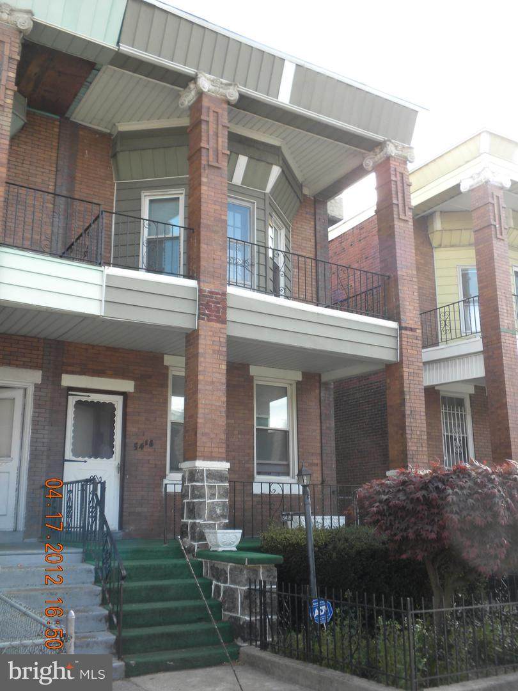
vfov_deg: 50.1
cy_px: 346
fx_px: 738
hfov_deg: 38.7
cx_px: 259
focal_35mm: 37
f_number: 3.5
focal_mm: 6.6
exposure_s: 1/112
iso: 64
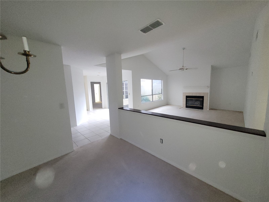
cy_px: 101
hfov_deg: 106.2
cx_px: 134
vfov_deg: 89.9
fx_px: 101
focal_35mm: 13
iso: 400
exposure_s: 1/60
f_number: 2.2
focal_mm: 1.74
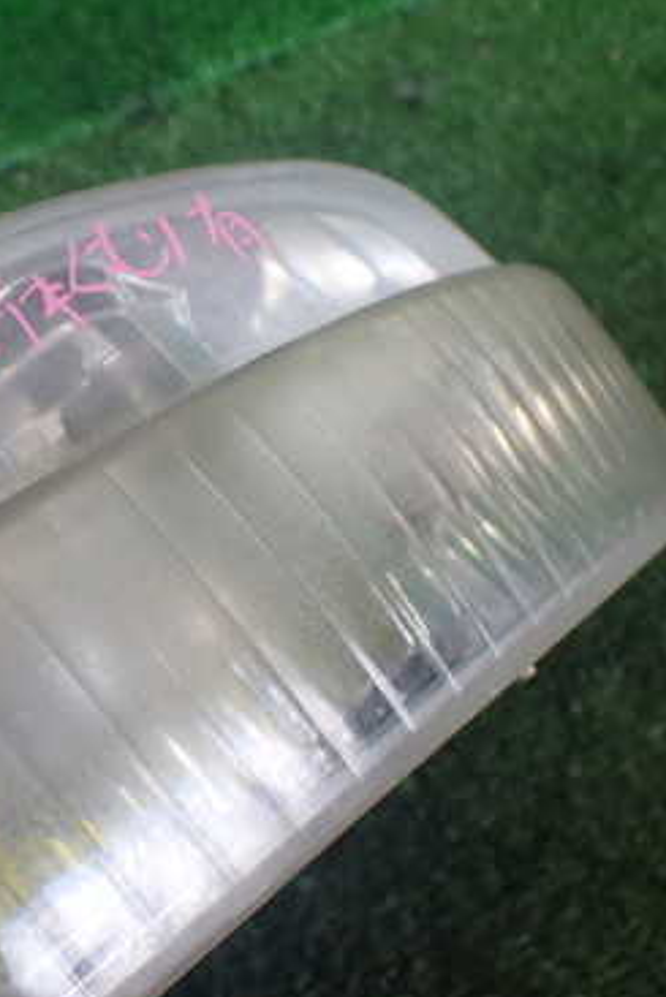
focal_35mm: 51
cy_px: 541
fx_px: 1414
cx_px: 5
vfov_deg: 38.8
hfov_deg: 25.3
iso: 125
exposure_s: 1/125
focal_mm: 5.4
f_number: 2.3
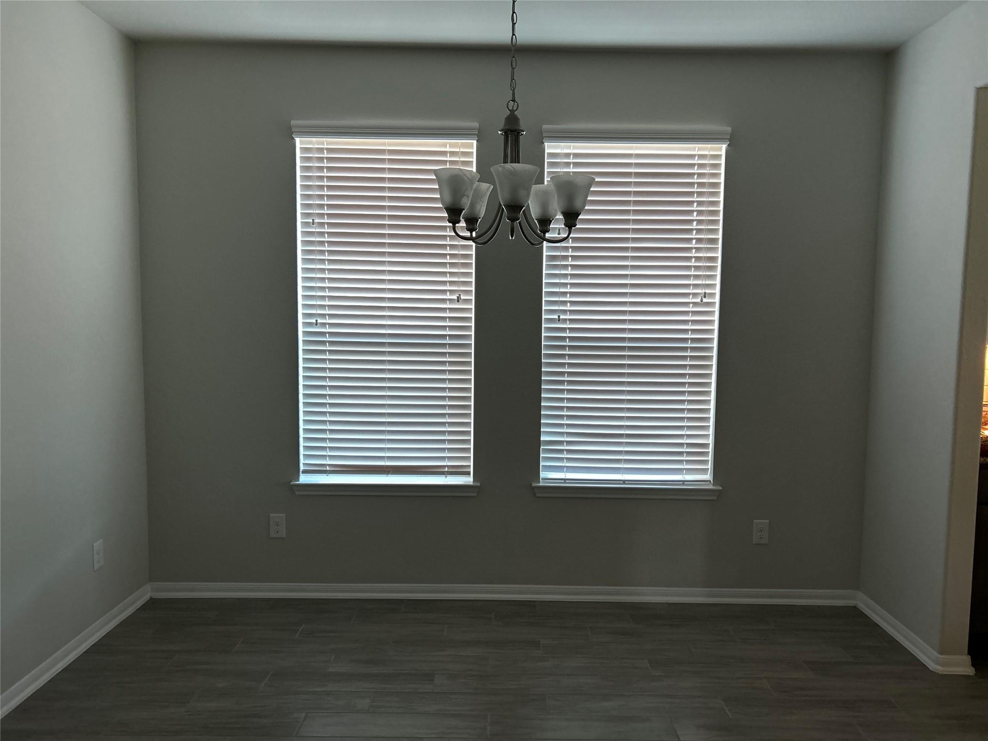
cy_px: 370
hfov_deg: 67.3
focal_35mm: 26
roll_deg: +0.7
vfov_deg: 53.1
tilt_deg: -4.3
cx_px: 494
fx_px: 742
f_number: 1.5
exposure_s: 1/60
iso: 200
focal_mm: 5.7
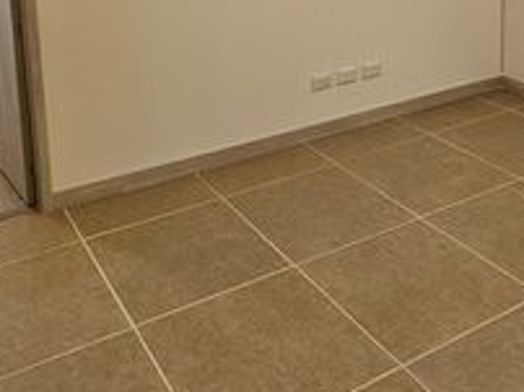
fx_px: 650
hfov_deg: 43.7
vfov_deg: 30.4
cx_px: 307
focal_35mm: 43
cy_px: -26
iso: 64
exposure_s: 1/60
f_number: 2.2
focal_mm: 2.2
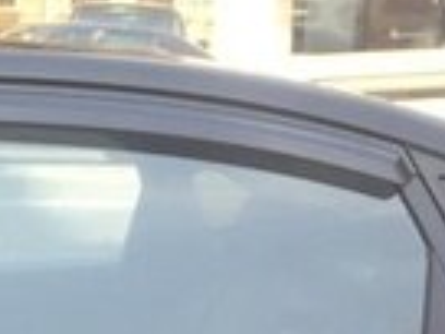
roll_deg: +1.1
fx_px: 1813
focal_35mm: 141
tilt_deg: -13.1
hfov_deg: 13.0
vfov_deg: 10.1
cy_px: 522
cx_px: -288
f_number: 2.2
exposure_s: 1/286
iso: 32
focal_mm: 4.15
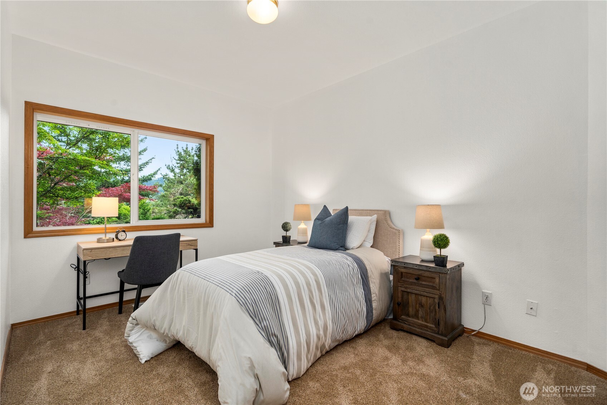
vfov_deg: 73.7
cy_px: 202
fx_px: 270
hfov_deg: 96.7
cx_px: 304
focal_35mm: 16
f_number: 7.1
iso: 250
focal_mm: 16
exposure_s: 1/60
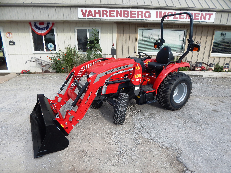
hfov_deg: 76.4
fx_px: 147
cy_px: 86
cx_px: 116
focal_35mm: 22
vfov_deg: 61.1
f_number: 3
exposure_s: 1/640
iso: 125
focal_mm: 4
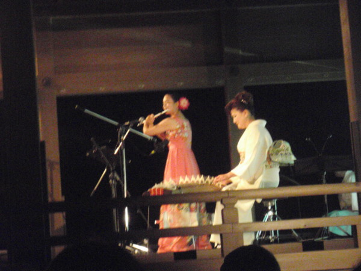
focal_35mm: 102
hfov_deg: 19.3
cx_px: 180
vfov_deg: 14.5
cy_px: 136
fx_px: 1064
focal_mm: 18.2
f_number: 5.1
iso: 1600
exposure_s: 1/8
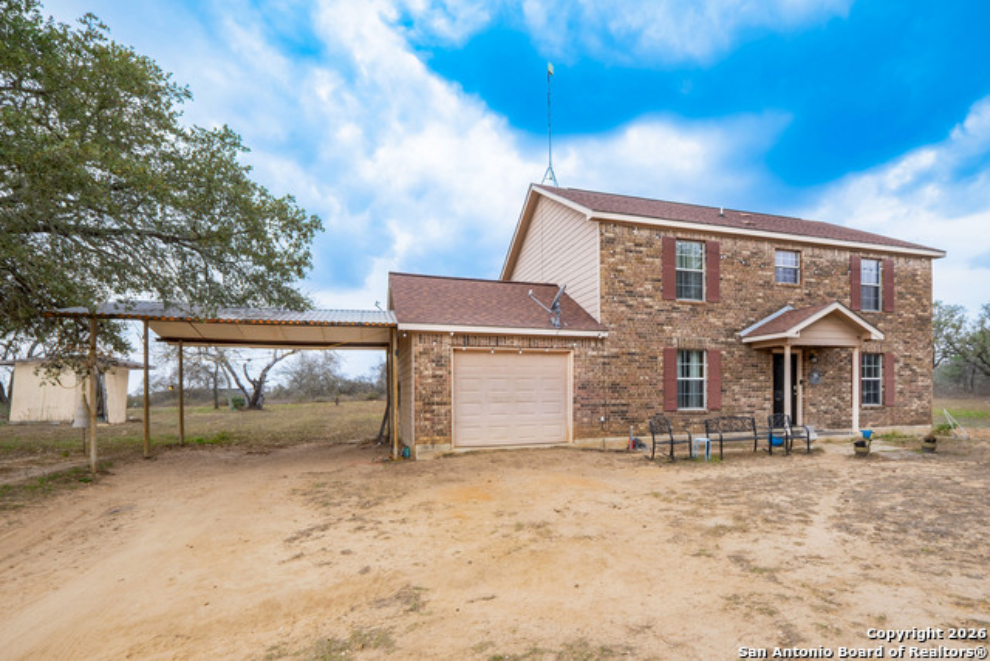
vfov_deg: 77.4
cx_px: 495
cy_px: 330
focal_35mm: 15
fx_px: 413
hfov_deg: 100.4
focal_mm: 10
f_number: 11
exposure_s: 1/25
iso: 125
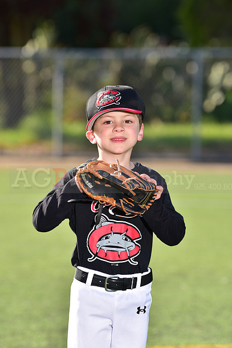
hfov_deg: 6.9
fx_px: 1932
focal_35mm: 200
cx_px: 116
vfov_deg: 10.3
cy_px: 174
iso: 80
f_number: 5
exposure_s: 1/250
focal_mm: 200
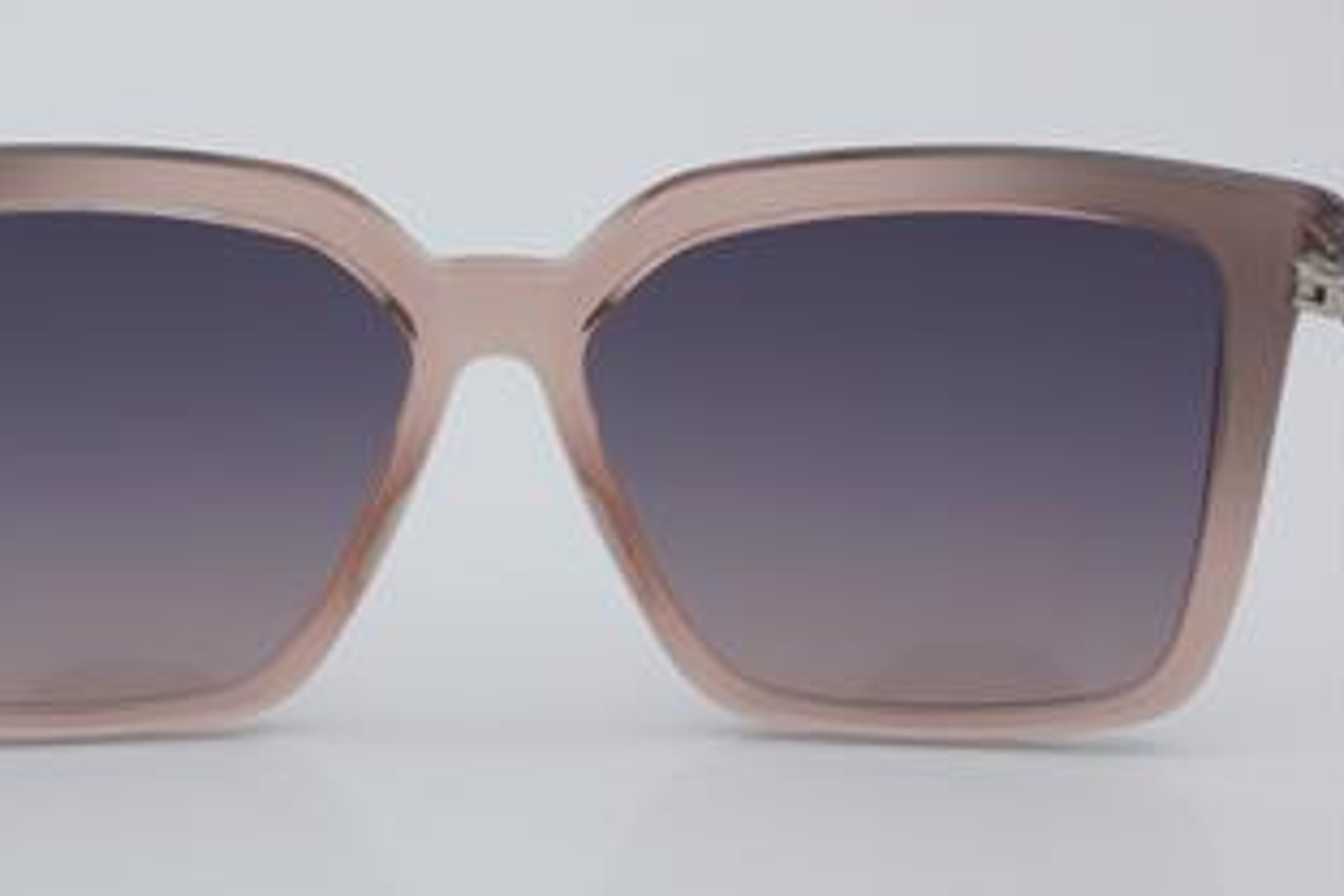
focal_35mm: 106
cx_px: 500
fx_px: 3944
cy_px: 388
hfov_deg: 19.3
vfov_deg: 13.0
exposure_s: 1/4
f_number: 32
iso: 100
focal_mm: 55
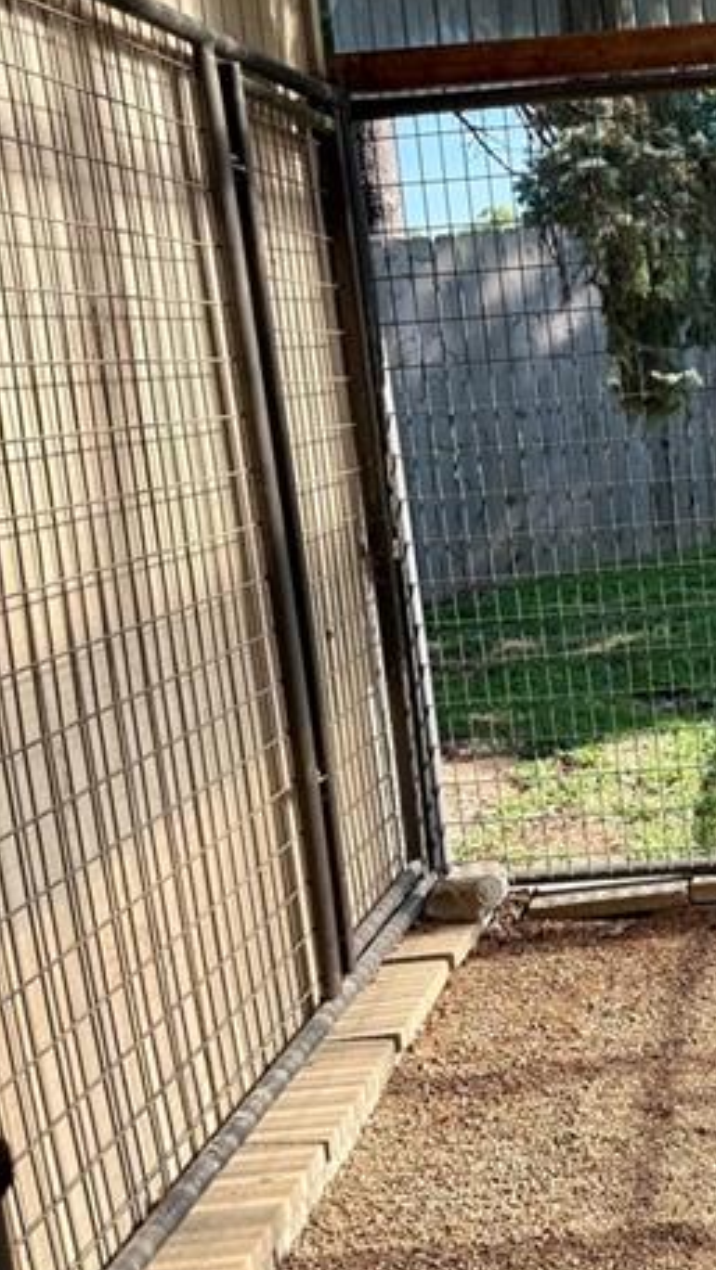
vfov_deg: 46.4
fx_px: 1483
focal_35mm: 44
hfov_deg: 25.3
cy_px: 638
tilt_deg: -10.0
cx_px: 780
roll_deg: +3.0
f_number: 1.78
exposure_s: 1/750
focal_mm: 6.76
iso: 80
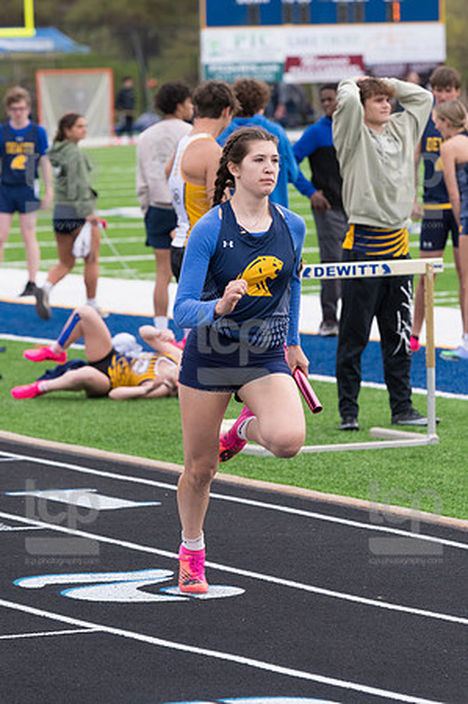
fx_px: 4690
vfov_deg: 8.6
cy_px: 352
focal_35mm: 240
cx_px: 234
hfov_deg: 5.7
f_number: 5
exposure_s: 1/2000
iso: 1250
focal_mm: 160
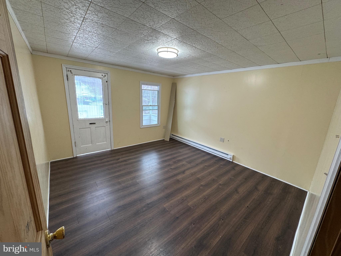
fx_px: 138
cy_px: 128
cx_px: 170
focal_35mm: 14
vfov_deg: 85.7
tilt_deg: -13.5
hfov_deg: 102.1
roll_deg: -2.9
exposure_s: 1/99
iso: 160
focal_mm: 2.22
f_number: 2.2
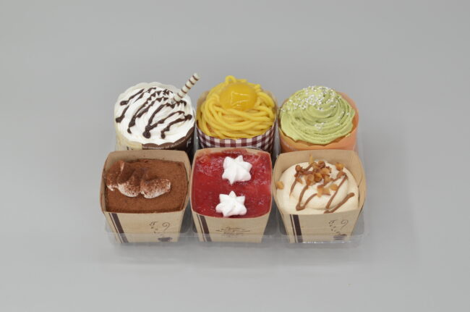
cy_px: 156
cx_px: 235
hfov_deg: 24.7
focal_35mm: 82
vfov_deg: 16.5
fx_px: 1075
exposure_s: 1/60
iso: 400
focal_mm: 55
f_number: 13
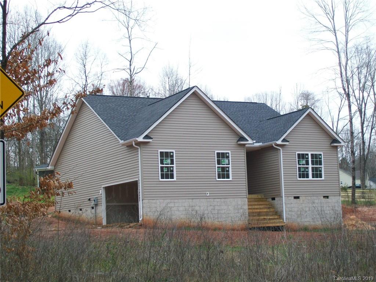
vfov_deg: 21.0
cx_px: 188
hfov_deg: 27.8
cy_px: 141
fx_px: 760
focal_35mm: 70
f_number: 3.8
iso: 64
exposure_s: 1/200
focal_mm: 11.6
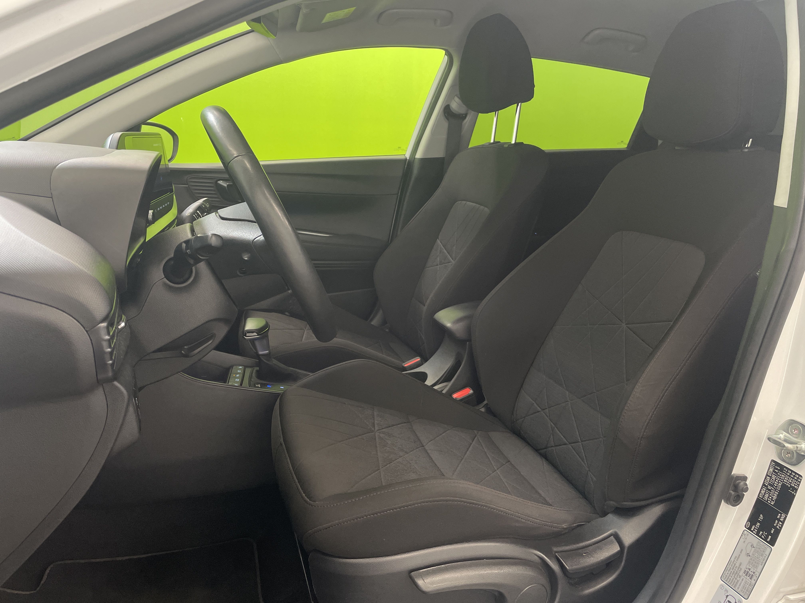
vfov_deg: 53.1
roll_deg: -2.6
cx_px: 402
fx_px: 605
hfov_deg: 67.3
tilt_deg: -13.9
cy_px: 302
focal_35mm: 26
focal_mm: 4.2
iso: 125
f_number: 1.6
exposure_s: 1/100
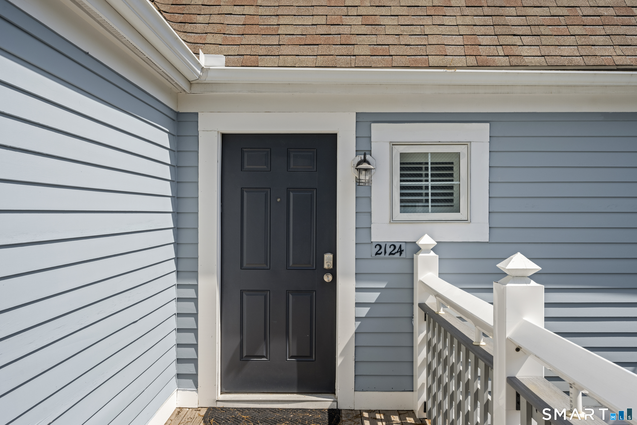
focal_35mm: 29
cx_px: 318
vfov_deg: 45.0
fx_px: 513
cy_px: 212
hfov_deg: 63.7
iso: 320
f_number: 9
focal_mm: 29
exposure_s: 1/400
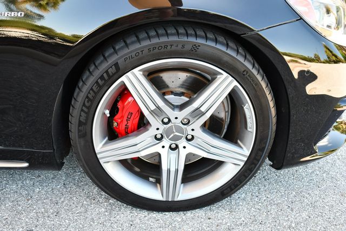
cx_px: 173
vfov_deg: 36.9
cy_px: 116
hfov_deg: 53.1
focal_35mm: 36
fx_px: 346
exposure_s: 1/250
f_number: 3.5
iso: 500
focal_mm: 18
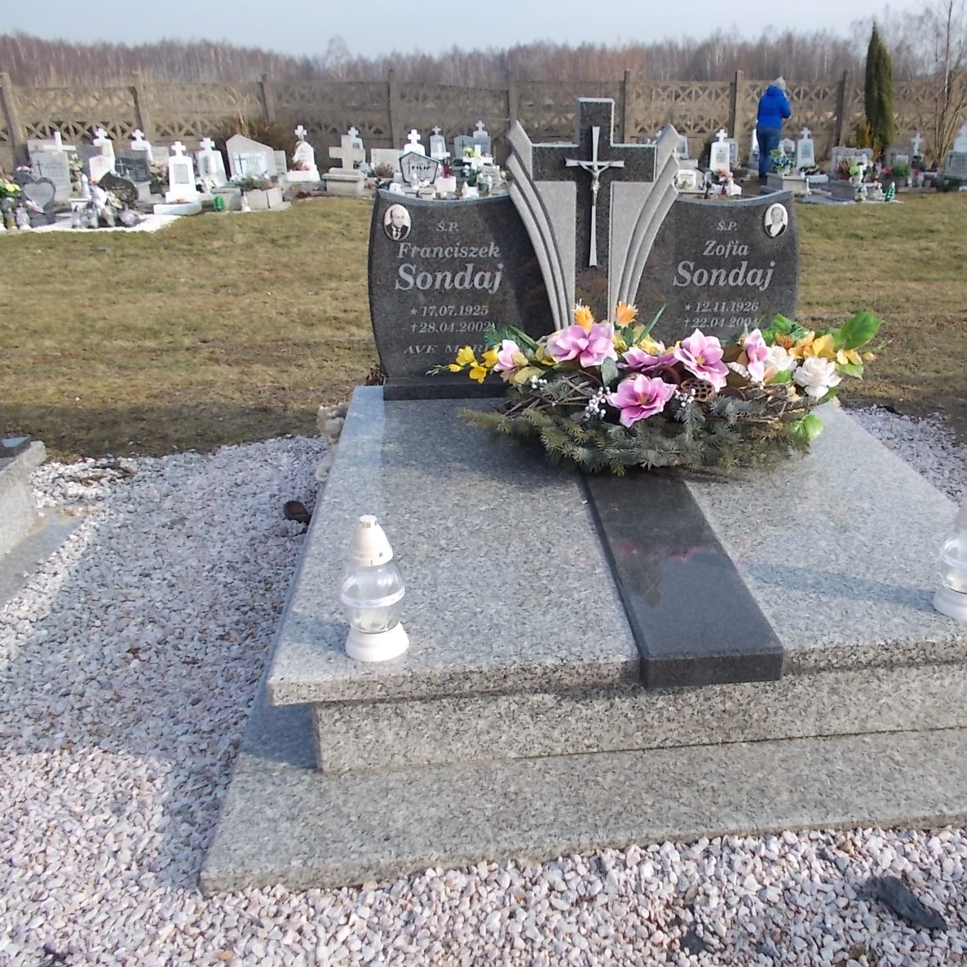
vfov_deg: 52.5
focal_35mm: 31
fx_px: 980
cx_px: 602
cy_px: 484
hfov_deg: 52.0
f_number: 3.2
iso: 80
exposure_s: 1/500
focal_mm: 4.6
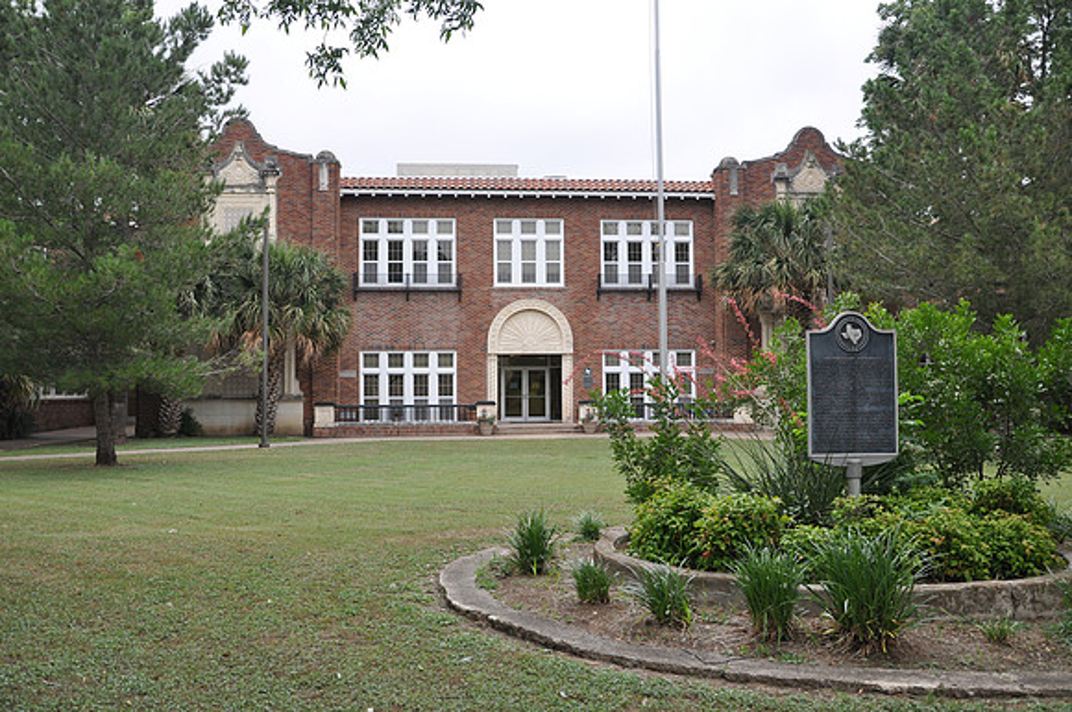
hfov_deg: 57.3
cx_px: 536
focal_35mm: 33
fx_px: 981
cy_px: 356
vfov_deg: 39.9
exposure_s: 1/125
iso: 400
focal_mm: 22
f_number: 5.6
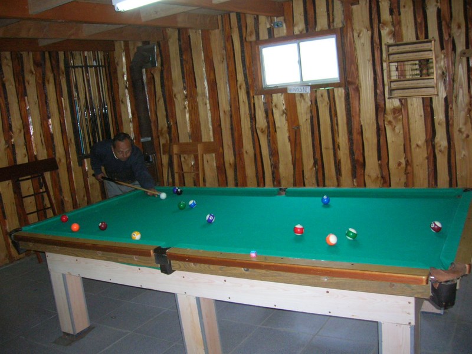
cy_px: 177
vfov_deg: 41.8
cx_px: 236
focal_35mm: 34
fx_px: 464
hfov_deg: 54.0
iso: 200
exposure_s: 1/60.1
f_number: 2.9
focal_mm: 5.7
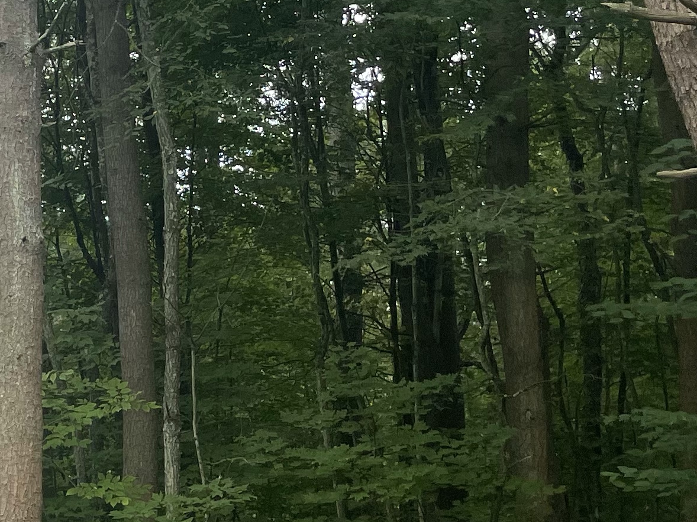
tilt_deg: +8.9
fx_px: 1792
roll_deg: -1.3
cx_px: -440
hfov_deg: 18.6
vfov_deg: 16.6
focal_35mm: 89
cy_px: 311
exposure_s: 1/1114
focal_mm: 4.2
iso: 32
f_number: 1.6
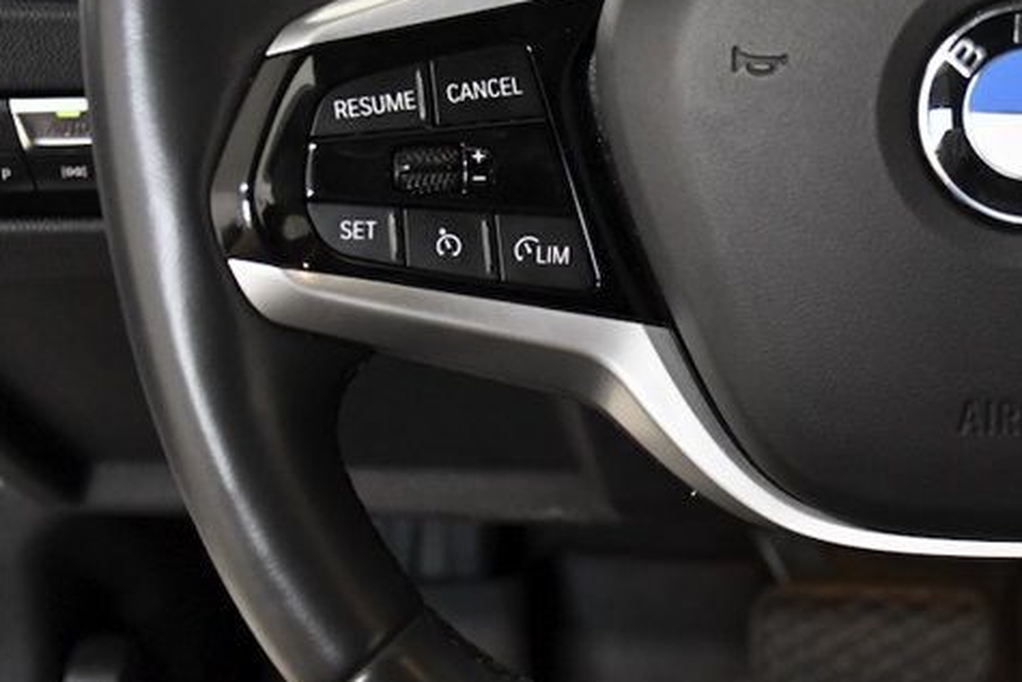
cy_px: 227
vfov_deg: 14.1
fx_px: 2754
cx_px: 1026
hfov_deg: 20.3
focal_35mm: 97
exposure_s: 1/200
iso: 2500
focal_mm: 30
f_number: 4.5
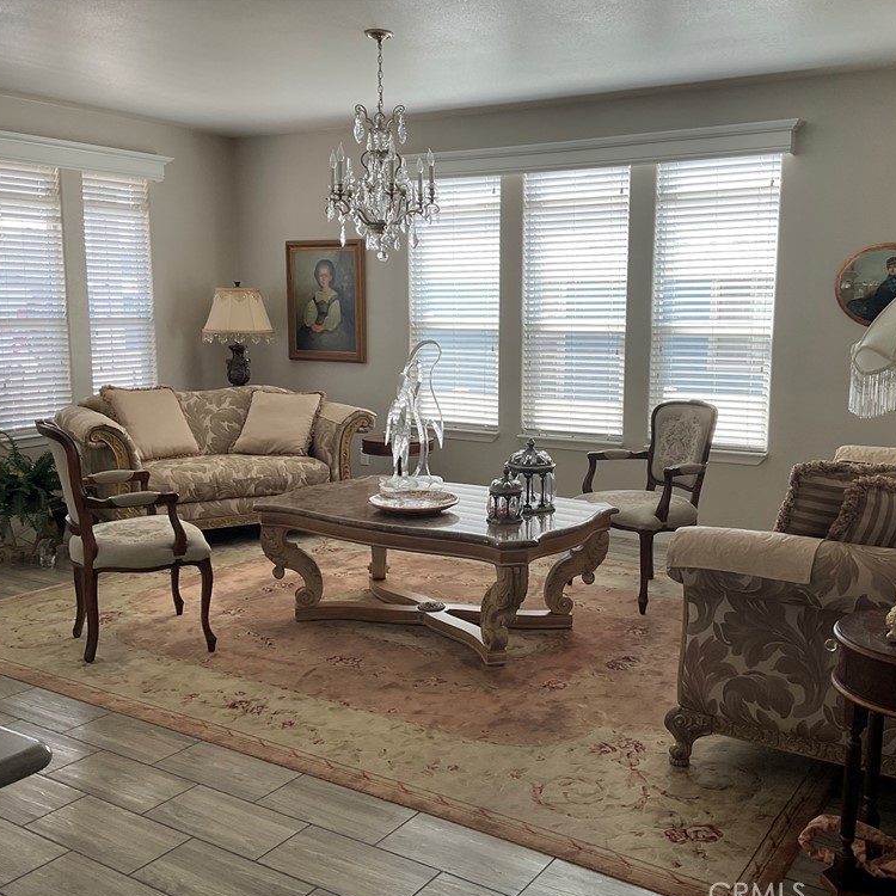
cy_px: 452
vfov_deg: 47.2
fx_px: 1025
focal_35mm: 35
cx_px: 499
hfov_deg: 47.1
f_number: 1.8
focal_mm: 3
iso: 40
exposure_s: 1/120
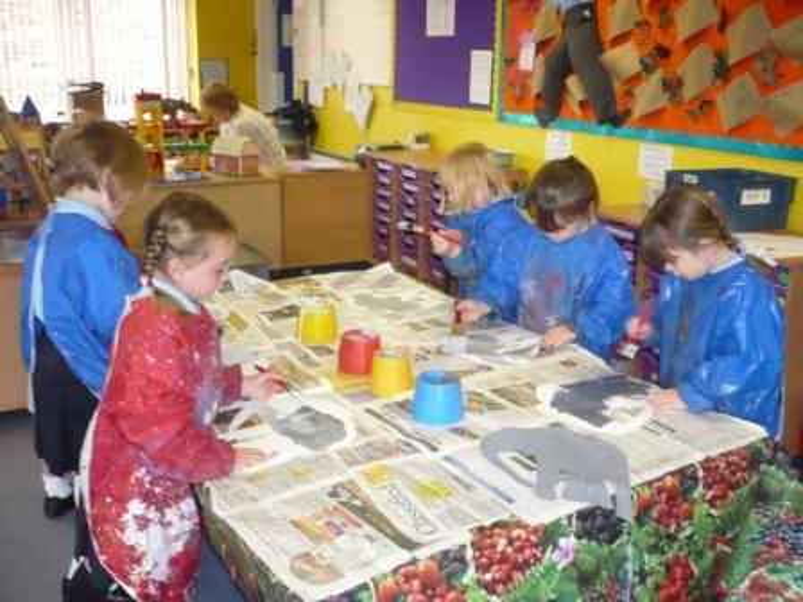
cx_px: 402
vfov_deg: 40.7
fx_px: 812
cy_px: 301
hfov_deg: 52.6
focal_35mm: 35
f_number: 2.8
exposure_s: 1/30
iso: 200
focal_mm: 5.8
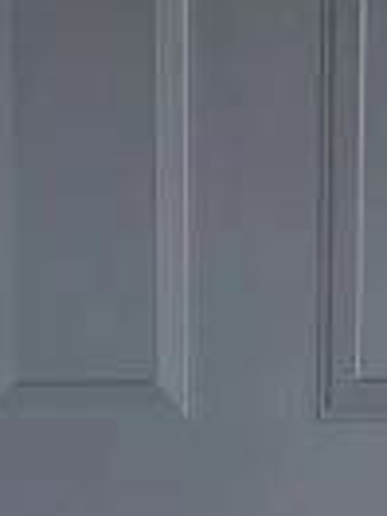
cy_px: 543
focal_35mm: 179
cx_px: 242
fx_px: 2668
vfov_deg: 10.9
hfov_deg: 8.3
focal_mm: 6.3
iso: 100
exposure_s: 1/120
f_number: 1.7
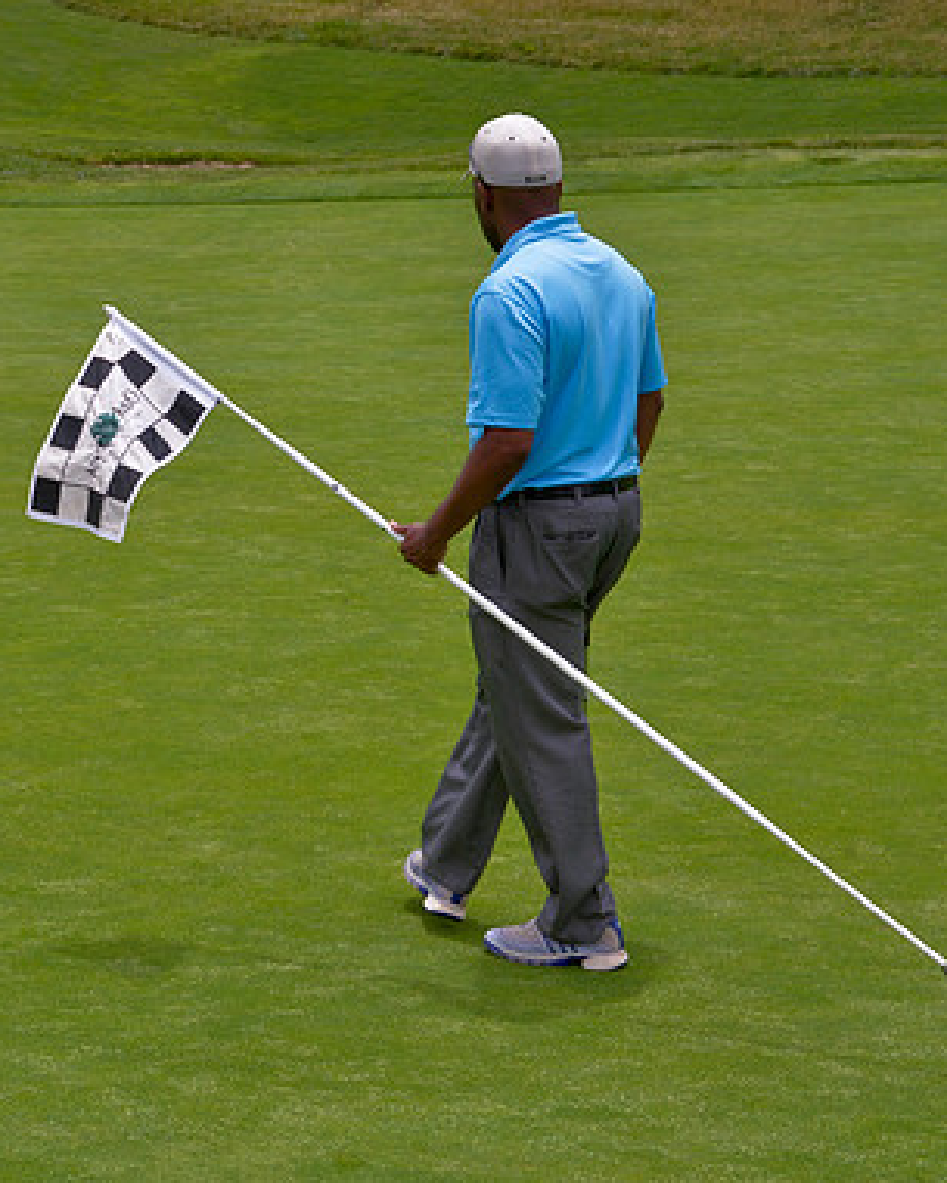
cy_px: 593
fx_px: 3292
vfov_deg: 20.4
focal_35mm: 94
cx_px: 177
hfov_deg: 16.2
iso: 200
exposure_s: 1/200
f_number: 14
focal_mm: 44
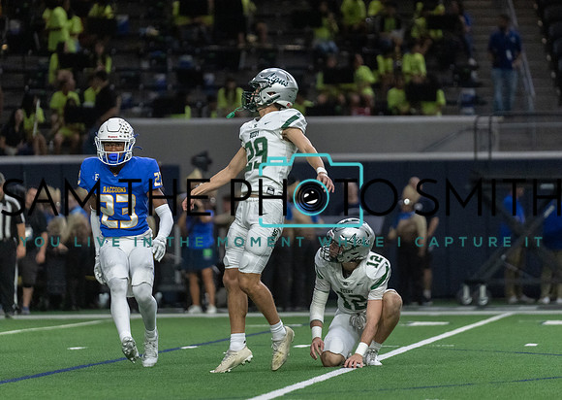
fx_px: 4180
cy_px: 168
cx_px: 275
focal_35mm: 262
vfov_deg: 5.5
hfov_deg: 7.7
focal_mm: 200
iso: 5000
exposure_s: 1/1250
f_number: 2.8
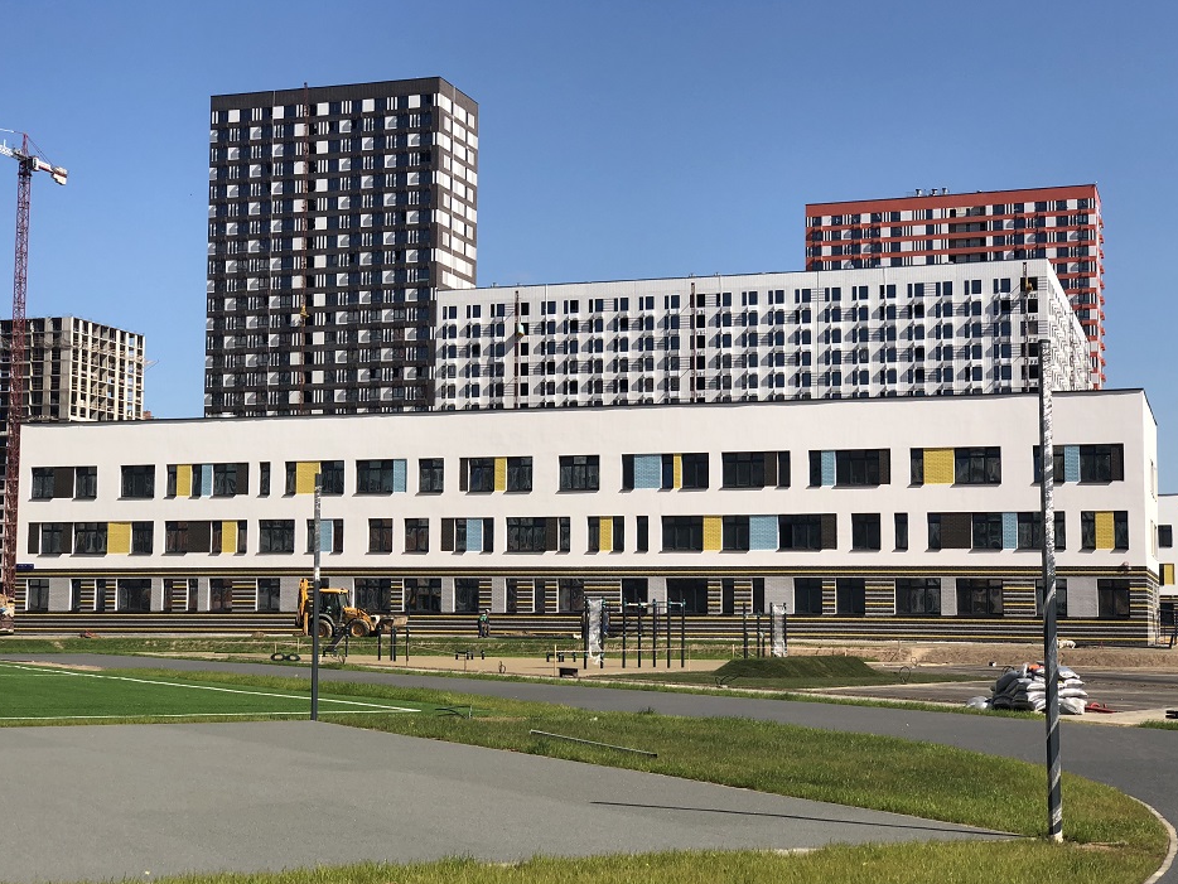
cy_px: 451
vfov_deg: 25.7
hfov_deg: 33.8
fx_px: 1940
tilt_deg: +3.8
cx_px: 570
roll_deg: -1.4
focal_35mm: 57
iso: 16
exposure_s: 1/1230
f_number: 2.4
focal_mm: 6
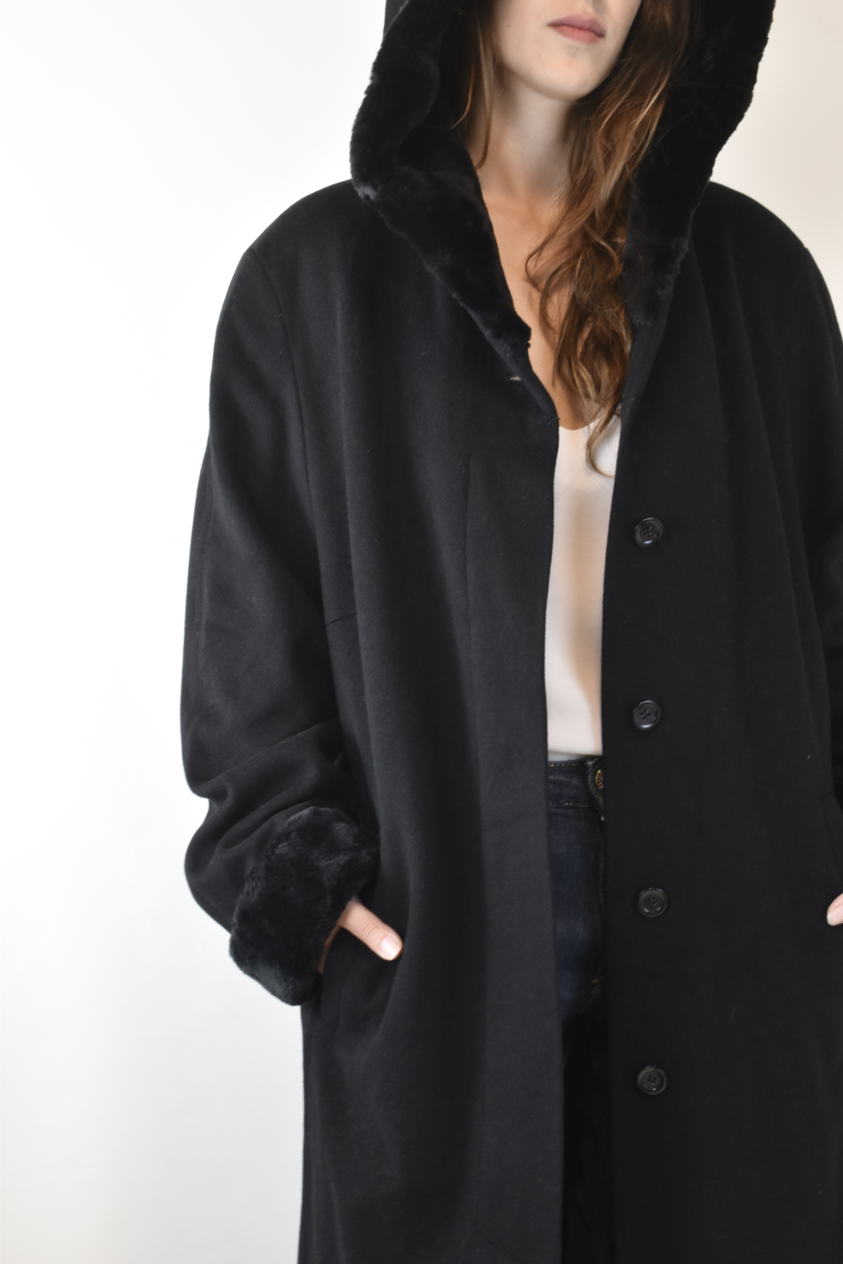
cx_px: 422
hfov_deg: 22.6
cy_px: 632
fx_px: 2107
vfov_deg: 33.4
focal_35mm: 60
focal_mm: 40
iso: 1000
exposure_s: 1/25
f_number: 13
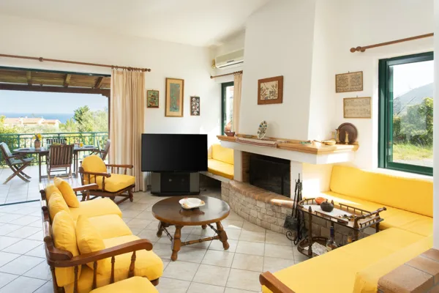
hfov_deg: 78.6
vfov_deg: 57.2
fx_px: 268
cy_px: 146
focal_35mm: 22
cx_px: 220
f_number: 13
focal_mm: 22
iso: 500
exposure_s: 1/25
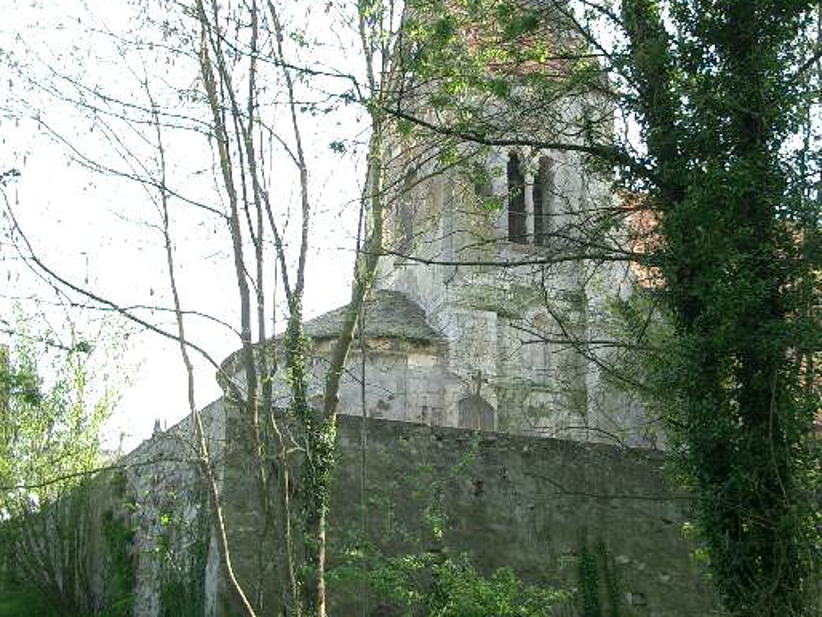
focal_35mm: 61
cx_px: 509
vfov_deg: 24.0
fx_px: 1449
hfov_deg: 31.5
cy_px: 312
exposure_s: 1/160
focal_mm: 8.2
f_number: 3.1
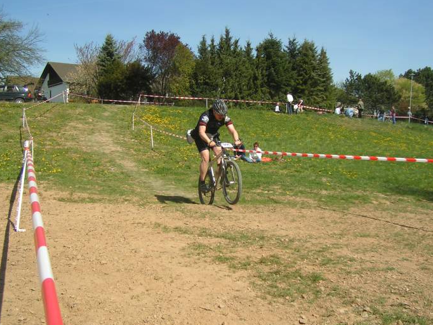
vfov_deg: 36.8
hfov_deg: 47.8
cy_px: 165
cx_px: 214
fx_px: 488
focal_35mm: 39
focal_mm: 5.8
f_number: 3.2
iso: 50
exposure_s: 1/1000
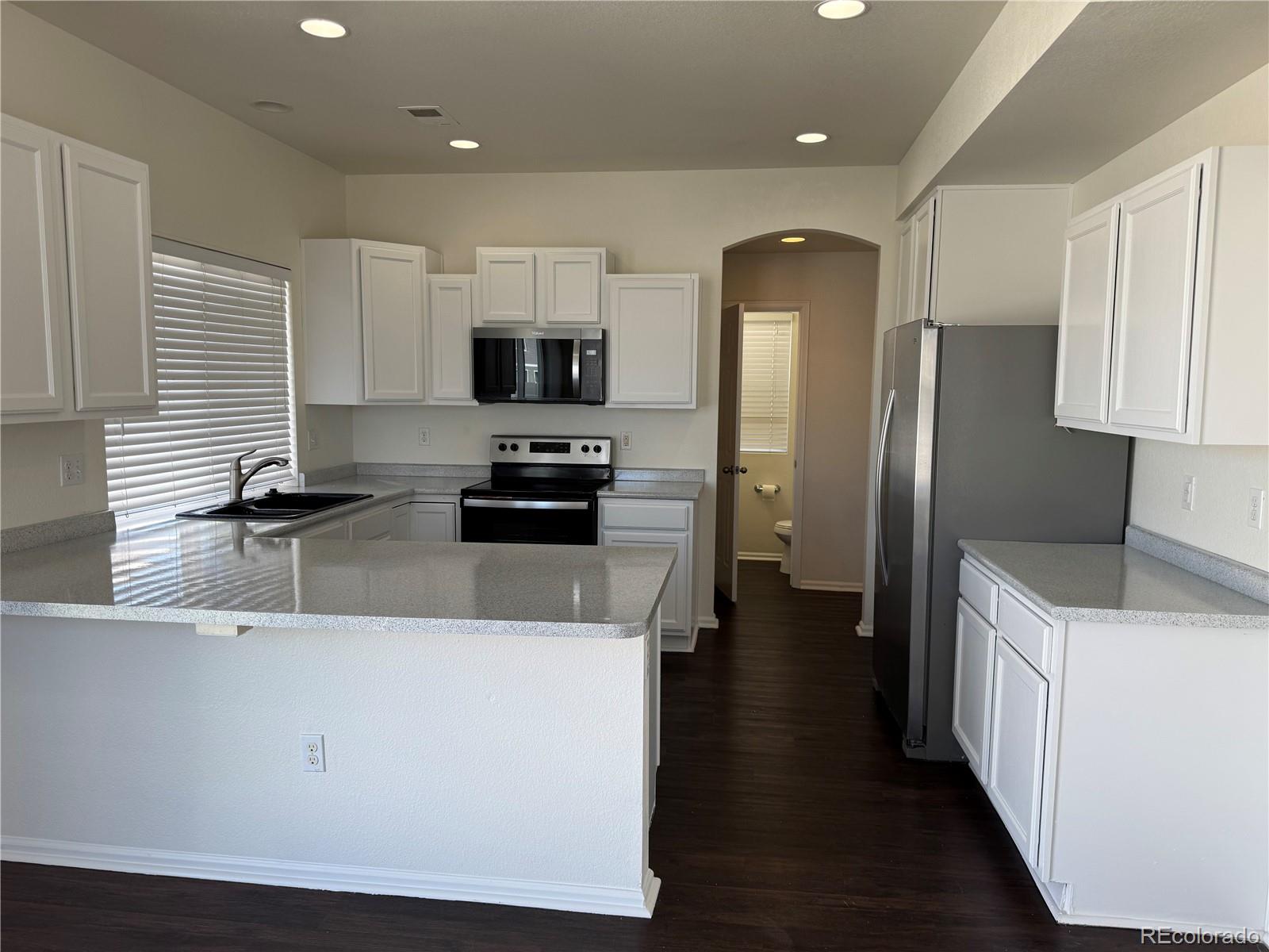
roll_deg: +0.6
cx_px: 634
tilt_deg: -3.5
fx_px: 880
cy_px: 476
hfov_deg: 71.6
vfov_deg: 56.8
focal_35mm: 24
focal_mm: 6.76
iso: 64
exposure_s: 1/186
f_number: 1.78
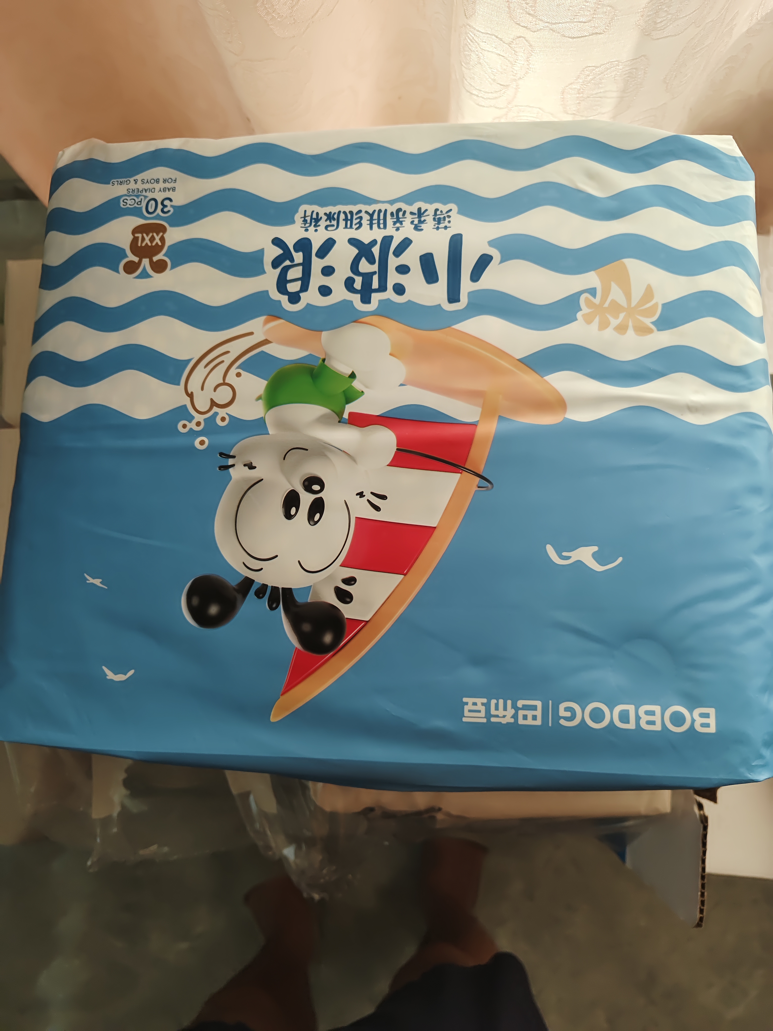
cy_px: 516
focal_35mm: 23
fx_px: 685
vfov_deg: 73.9
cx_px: 386
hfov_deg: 58.9
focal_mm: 5.56
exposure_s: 1/592
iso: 691
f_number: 1.88
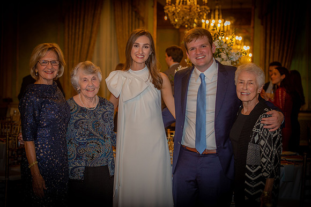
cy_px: 104
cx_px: 156
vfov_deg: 19.4
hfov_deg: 28.9
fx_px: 604
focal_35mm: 70
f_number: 2.8
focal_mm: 70
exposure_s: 1/100
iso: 1250
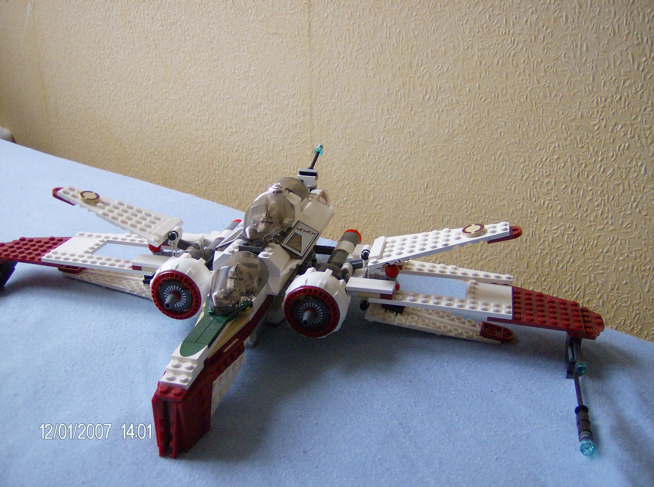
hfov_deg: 51.5
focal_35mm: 36
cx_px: 327
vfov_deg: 39.5
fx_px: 679
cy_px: 244
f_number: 2.8
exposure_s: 1/30.4
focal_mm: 6
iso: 200
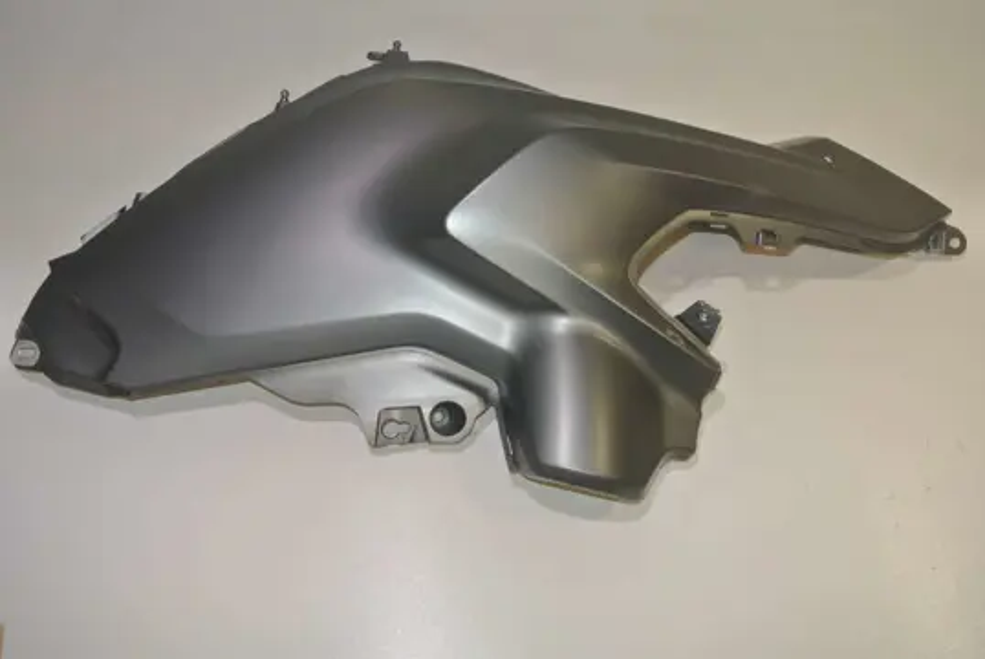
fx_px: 876
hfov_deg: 58.7
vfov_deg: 41.2
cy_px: 330
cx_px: 492
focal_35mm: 32
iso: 200
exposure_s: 1/60
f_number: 3.8
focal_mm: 12.2
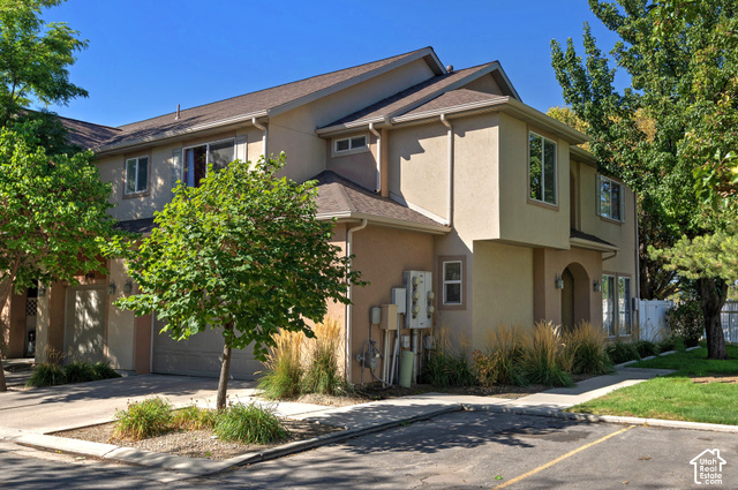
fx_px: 717
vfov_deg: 37.8
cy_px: 245
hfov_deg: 54.5
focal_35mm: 35
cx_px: 369
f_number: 7.1
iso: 200
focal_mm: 35
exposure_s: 1/500
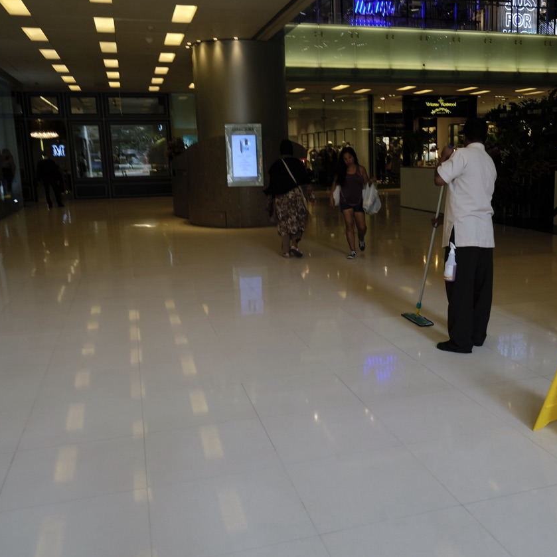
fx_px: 637
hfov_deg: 46.7
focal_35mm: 35
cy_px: 275
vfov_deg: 47.2
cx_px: 353
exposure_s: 1/70
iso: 200
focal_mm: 18
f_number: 3.6
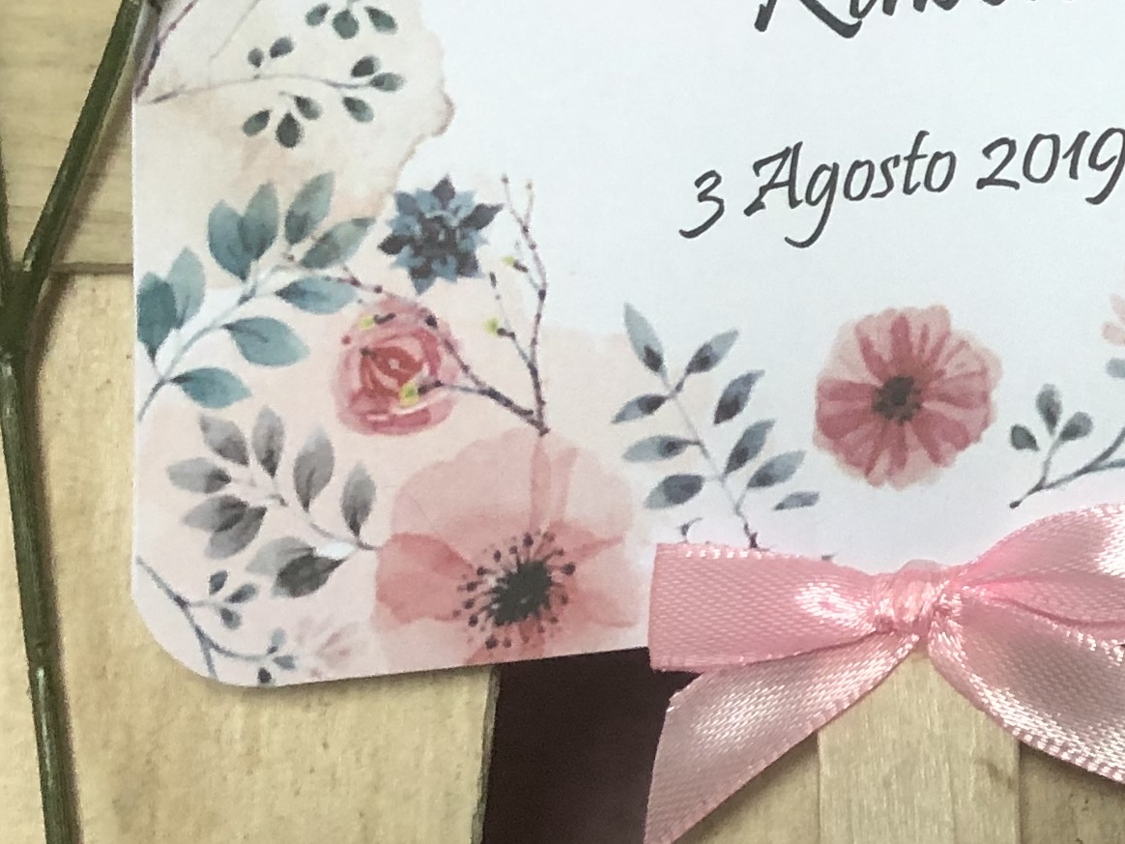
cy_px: 132
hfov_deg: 18.3
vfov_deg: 15.1
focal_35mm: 97
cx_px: 1626
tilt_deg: -78.6
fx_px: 3152
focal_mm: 4
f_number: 1.8
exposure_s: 1/25
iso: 40
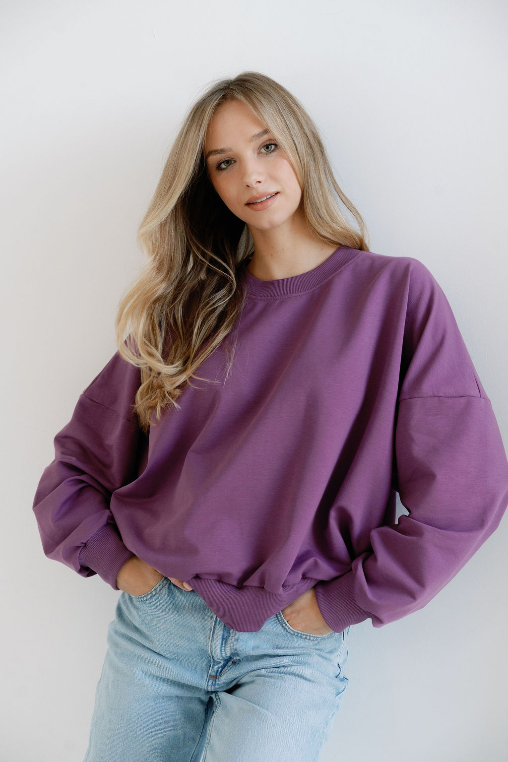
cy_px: 381
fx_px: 1164
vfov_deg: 36.2
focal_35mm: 55
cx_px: 254
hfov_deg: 24.6
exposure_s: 1/160
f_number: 5.6
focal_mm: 55
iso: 1250
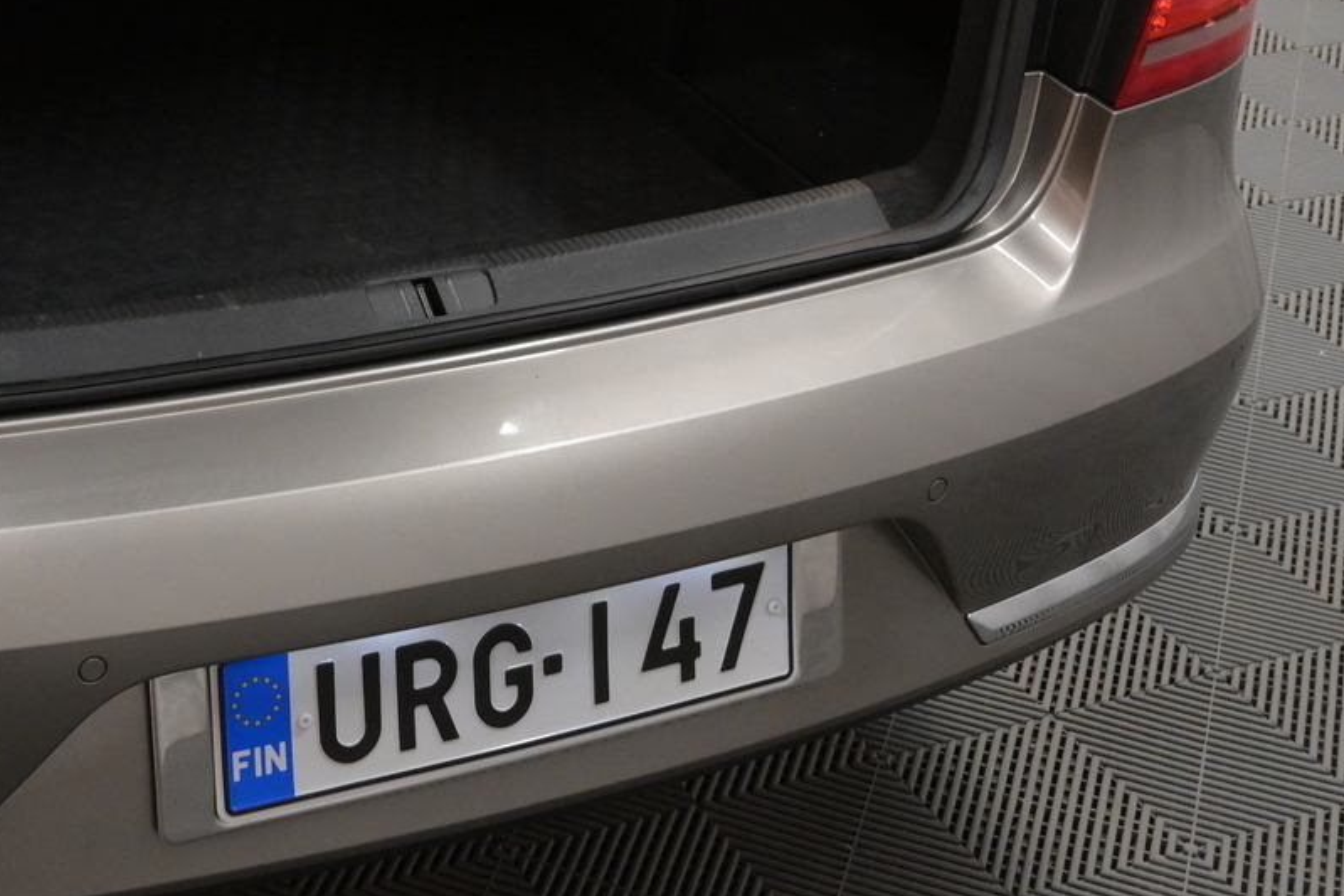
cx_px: 220
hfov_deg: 27.0
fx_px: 2726
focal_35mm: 73
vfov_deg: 18.4
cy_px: 116
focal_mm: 24
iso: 2500
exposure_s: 1/125
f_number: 6.3
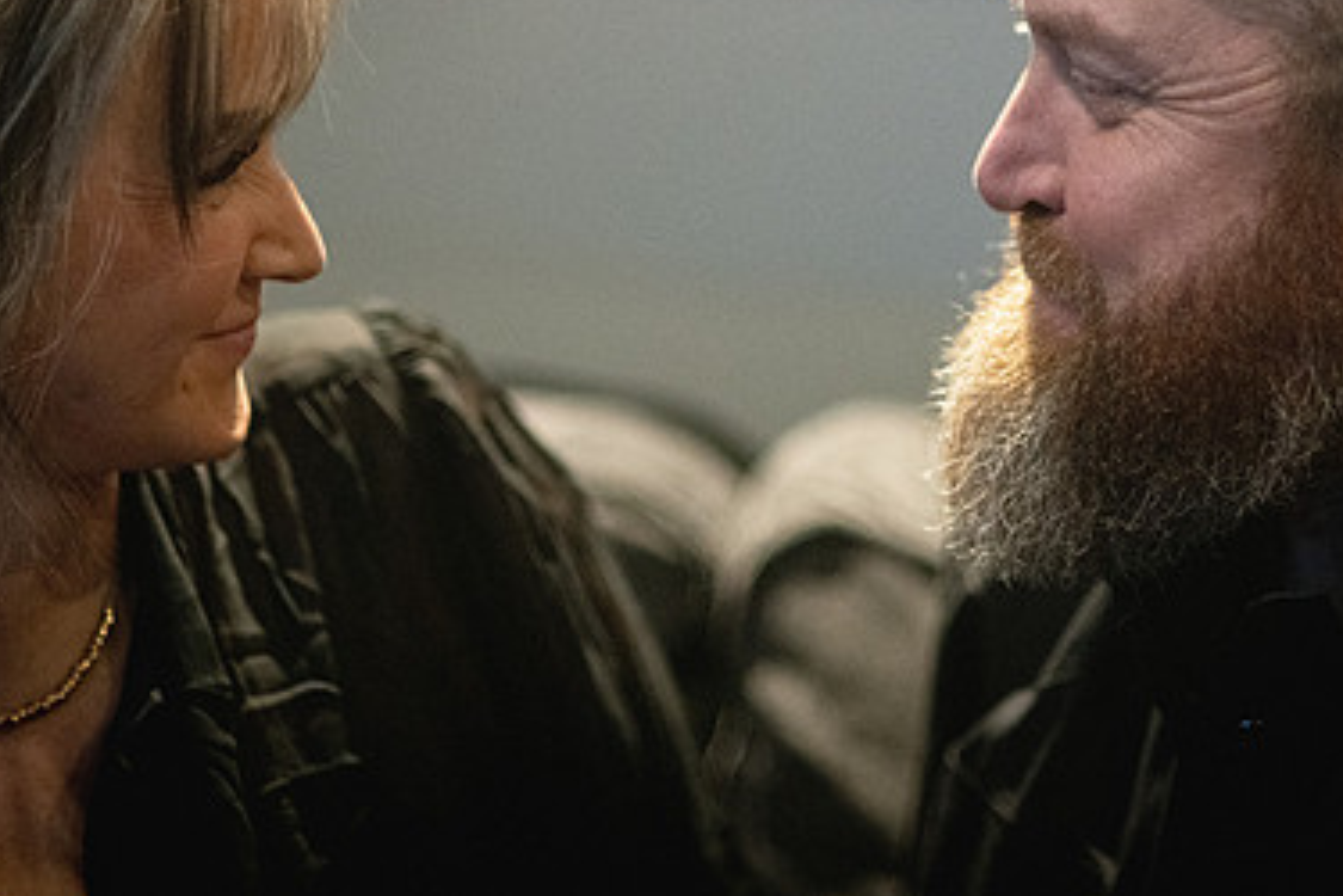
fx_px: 5409
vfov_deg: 9.4
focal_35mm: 145
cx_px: 822
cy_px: 212
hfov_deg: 14.1
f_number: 1.8
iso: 5000
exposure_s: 1/200
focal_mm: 85
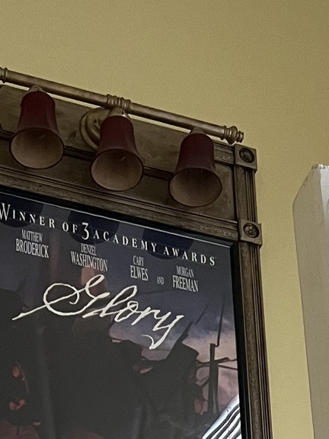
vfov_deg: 15.5
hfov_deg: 14.2
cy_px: 853
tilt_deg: +20.5
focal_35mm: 104
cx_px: 97
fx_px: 1318
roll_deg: +0.7
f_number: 1.5
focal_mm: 5.7
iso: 200
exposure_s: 1/60
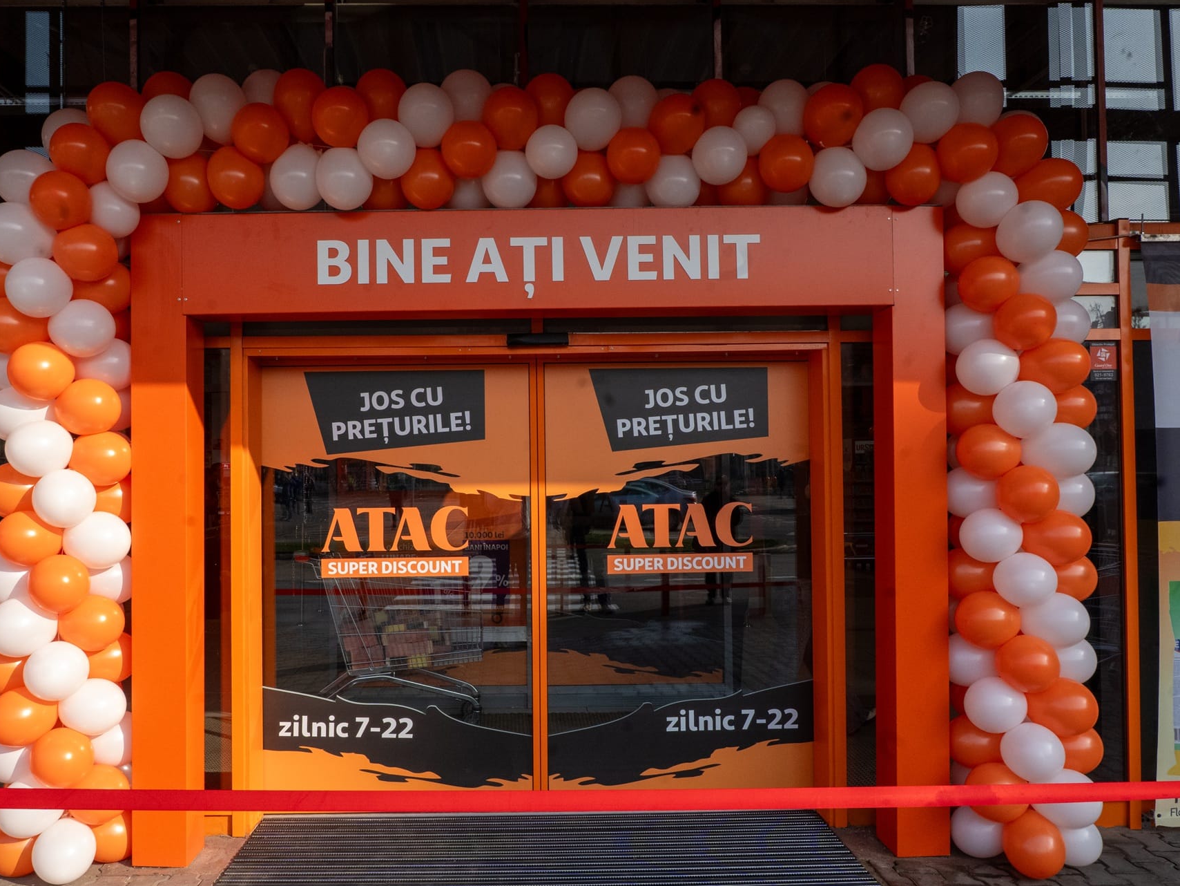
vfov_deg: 51.4
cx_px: 528
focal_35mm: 27
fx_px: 920
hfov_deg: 65.2
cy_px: 446
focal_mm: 24
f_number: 18
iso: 3200
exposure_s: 1/640
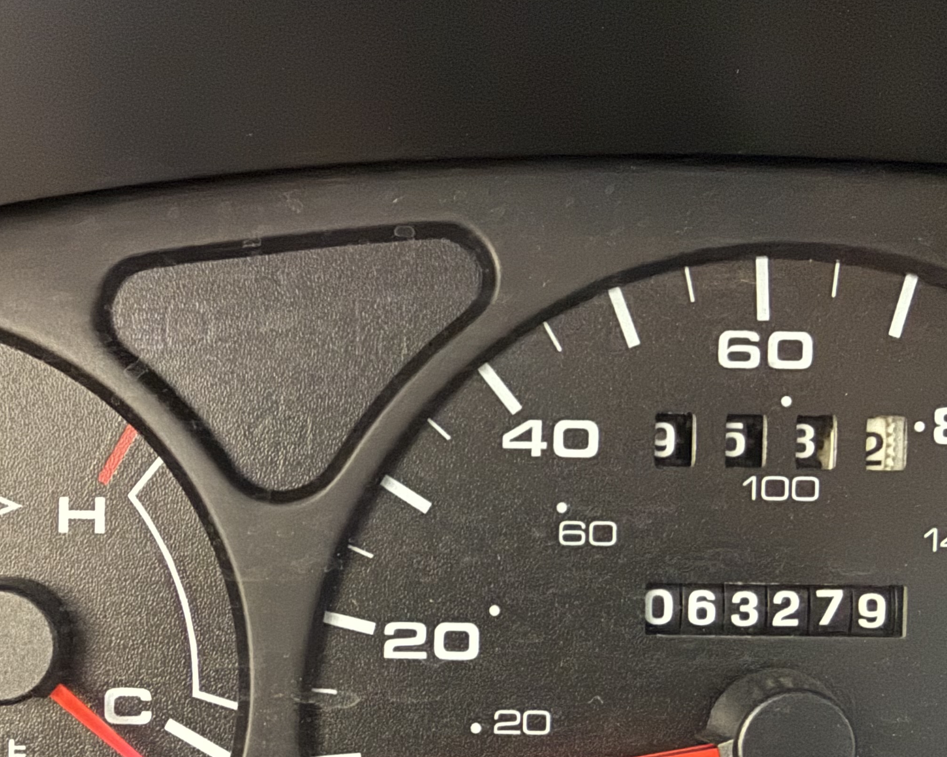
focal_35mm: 53
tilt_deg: -20.7
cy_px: 497
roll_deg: -1.6
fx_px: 1485
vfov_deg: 28.4
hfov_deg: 35.2
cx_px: 377
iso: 800
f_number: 2.2
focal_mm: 2.22
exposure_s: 1/15
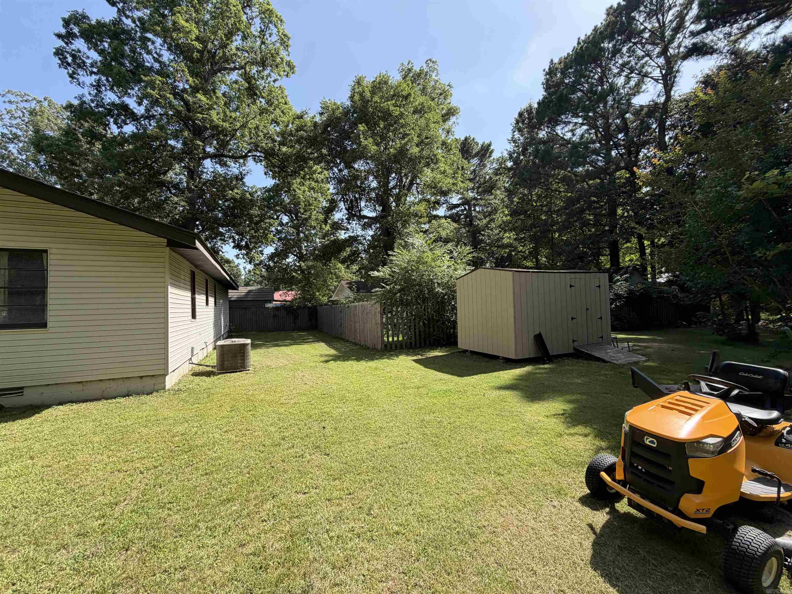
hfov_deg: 102.1
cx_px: 396
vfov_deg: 85.7
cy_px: 297
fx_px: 320
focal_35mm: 14
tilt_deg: +1.3
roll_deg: +1.8
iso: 40
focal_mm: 2.22
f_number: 2.2
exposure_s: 1/514
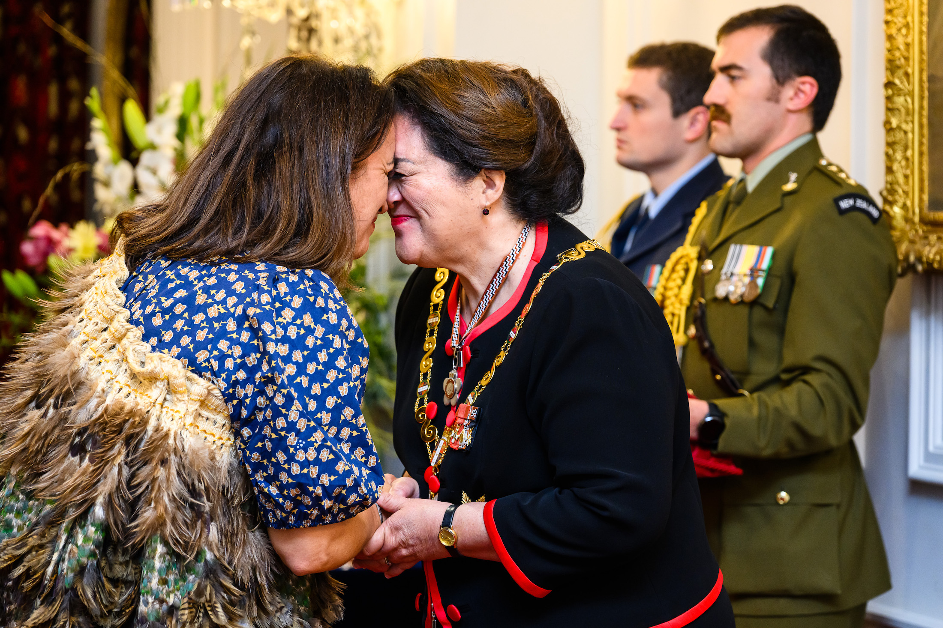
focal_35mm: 110
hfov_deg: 18.6
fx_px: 2881
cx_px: 472
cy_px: 314
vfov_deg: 12.4
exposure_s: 1/80
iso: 1600
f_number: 4.5
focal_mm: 110
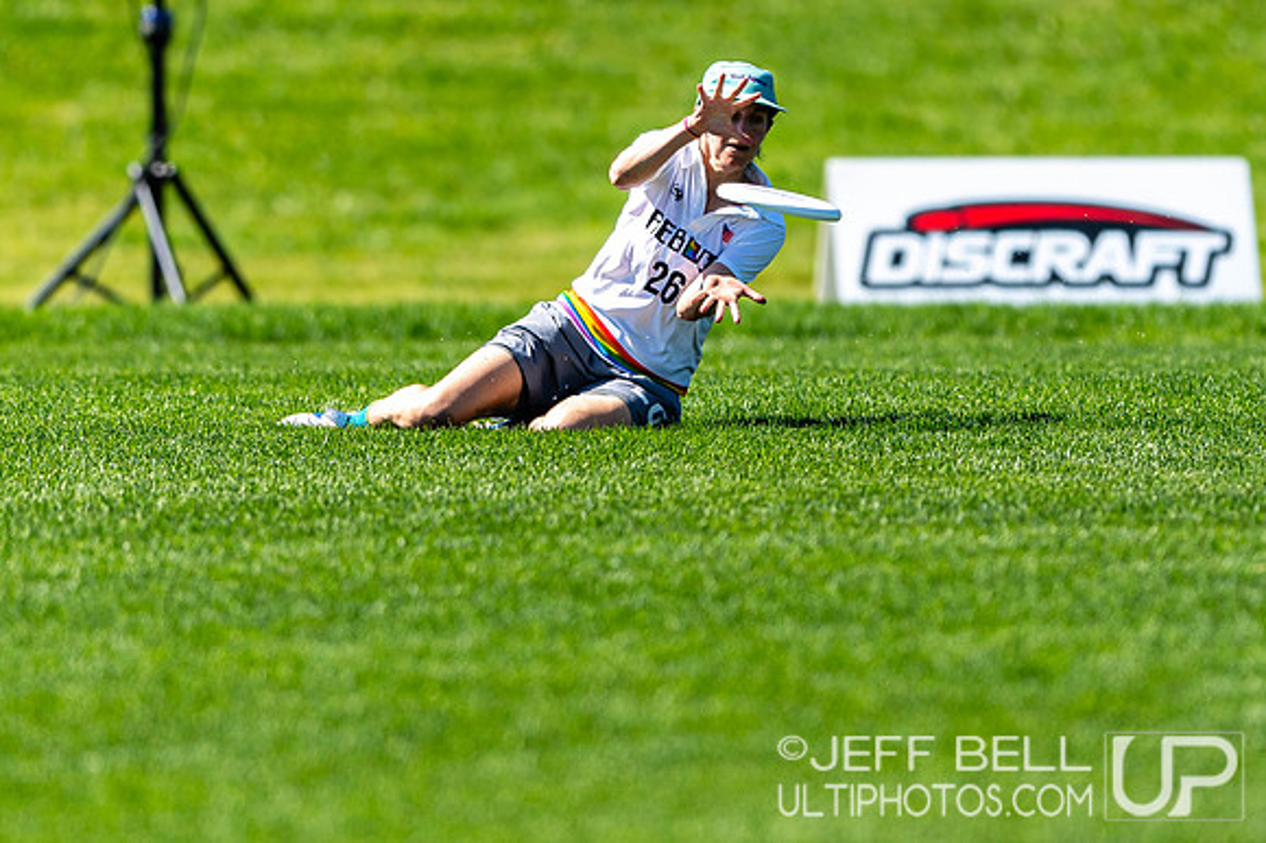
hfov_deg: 2.3
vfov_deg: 1.5
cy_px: 236
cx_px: 710
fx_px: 32075
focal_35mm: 913
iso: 100
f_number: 2.8
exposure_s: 1/2500
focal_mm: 400
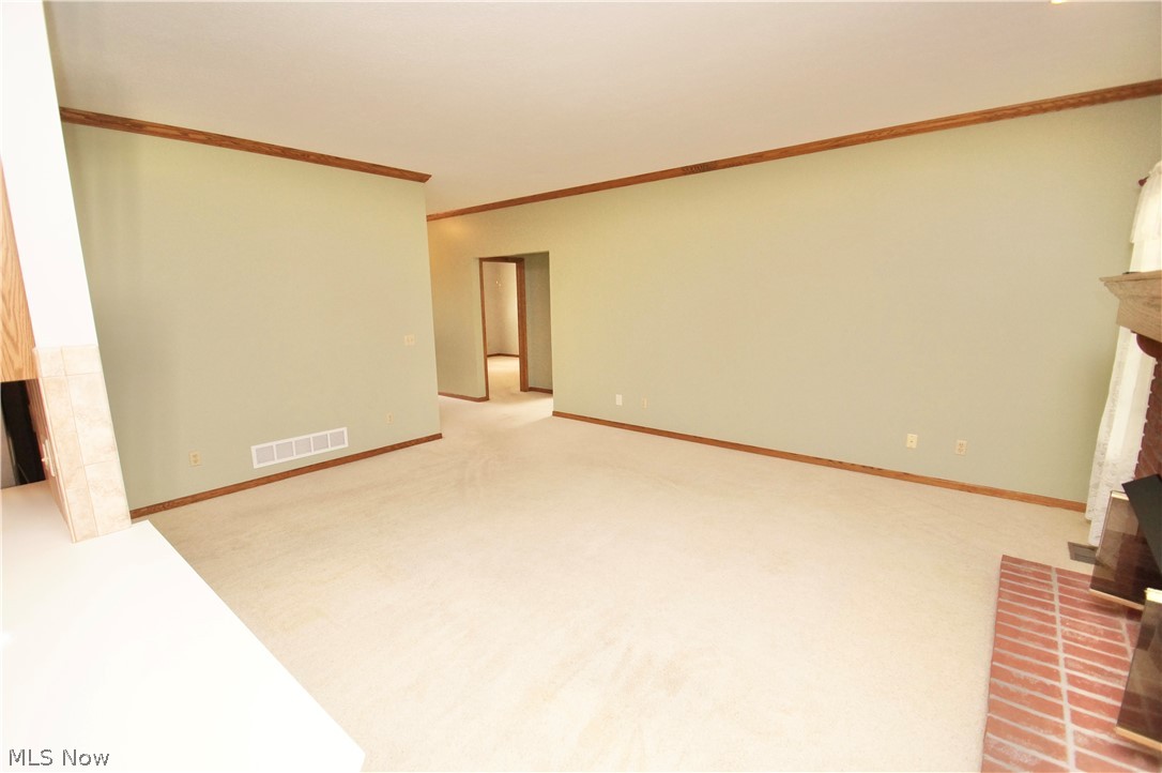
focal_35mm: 15
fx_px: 484
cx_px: 581
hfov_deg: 100.4
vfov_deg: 77.2
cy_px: 386
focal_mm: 10
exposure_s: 1/160
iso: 800
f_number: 3.5
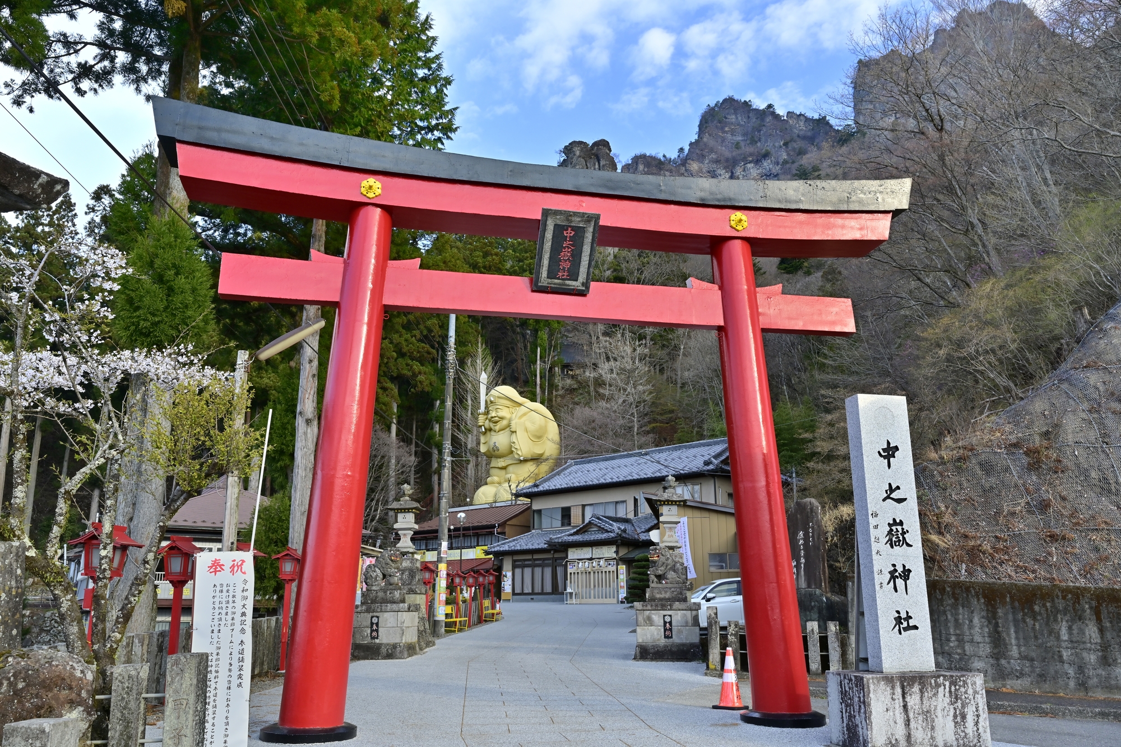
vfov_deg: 45.0
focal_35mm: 29
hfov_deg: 63.7
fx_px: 903
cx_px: 560
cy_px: 374
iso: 200
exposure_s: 1/40
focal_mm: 29
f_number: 11
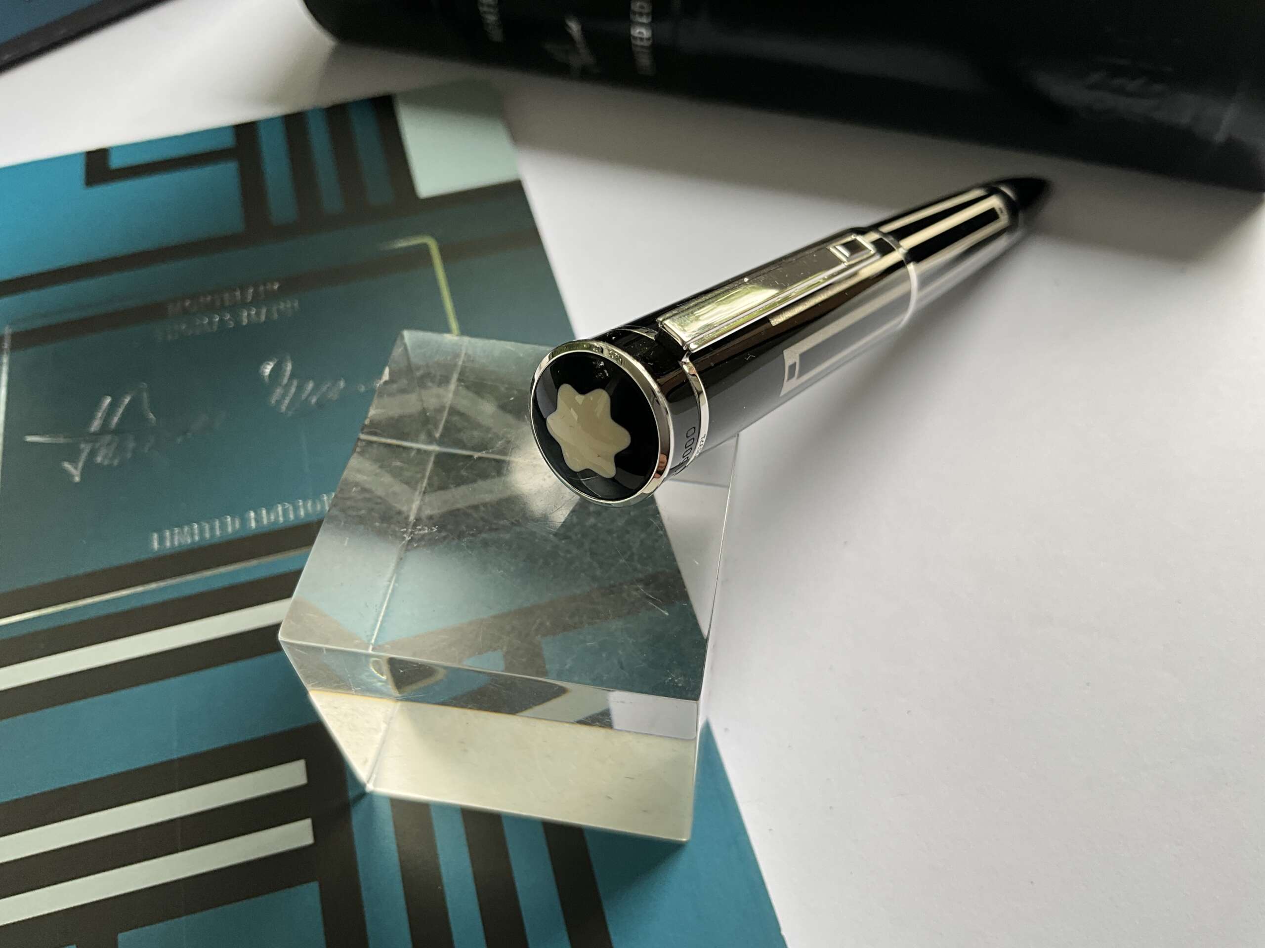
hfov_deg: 61.7
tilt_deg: -54.9
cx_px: 632
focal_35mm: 29
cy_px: 474
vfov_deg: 48.2
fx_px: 1060
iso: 25
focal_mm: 3
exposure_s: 1/122
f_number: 1.8
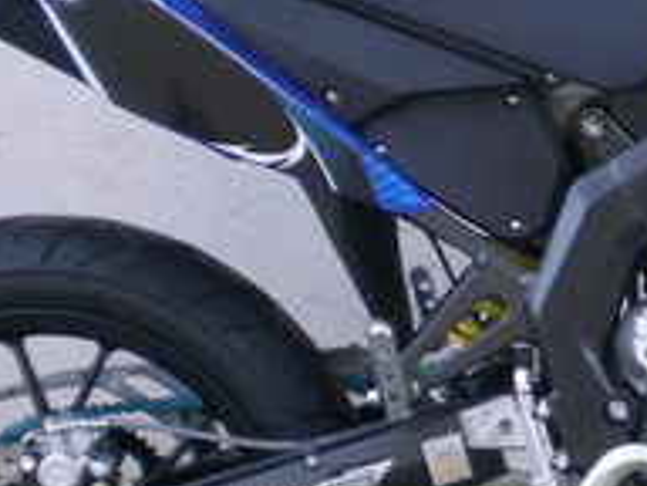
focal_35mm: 147
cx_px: 687
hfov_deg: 13.2
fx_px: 2748
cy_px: 186
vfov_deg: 10.1
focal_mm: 7.4
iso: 112
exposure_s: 1/58.8
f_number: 3.5
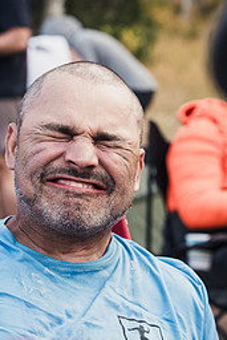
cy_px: 220
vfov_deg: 15.7
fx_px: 1228
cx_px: 175
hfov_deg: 10.5
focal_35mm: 130
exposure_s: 1/320
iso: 320
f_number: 3.2
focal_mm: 50
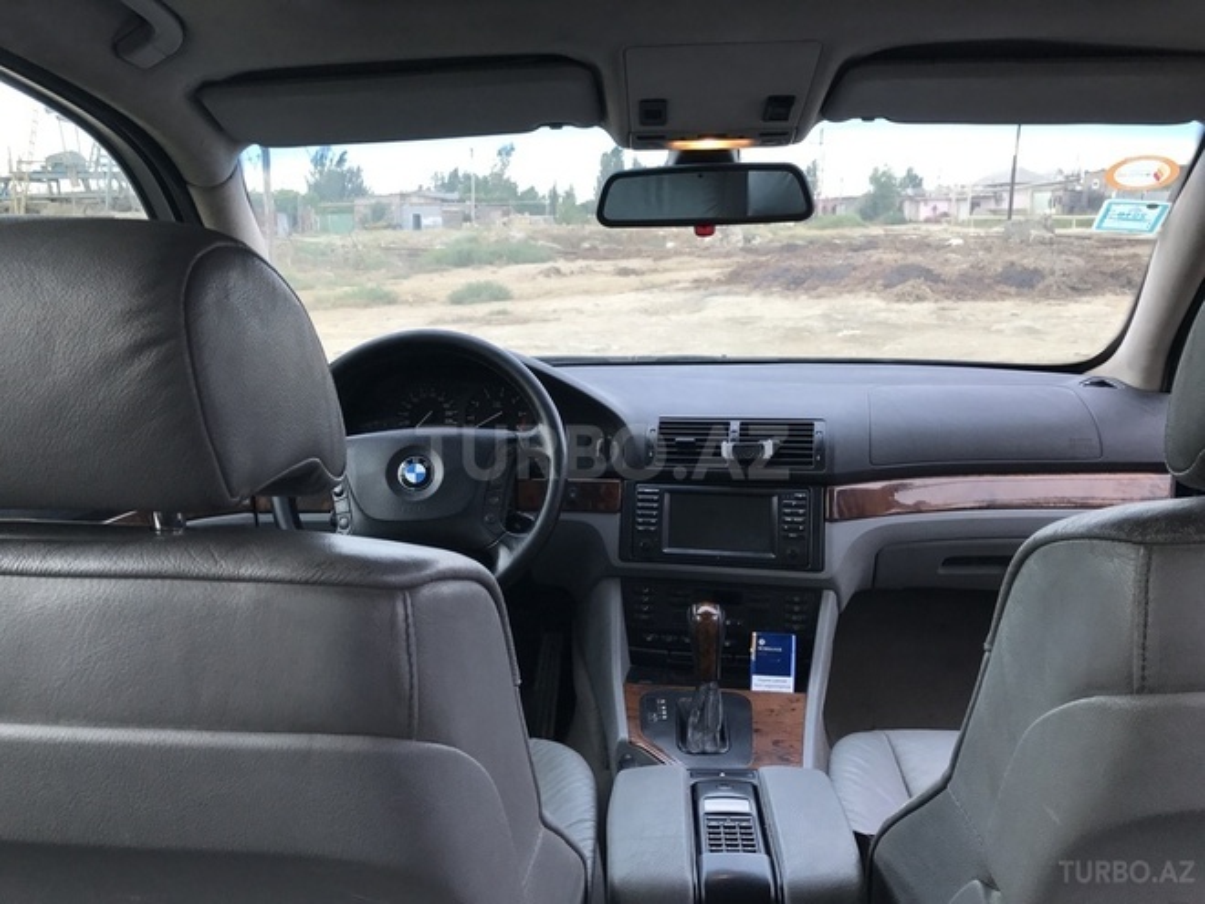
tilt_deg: -11.8
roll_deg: -0.6
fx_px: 975
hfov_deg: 63.4
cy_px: 452
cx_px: 602
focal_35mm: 28
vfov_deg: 49.7
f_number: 1.8
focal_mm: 3.99
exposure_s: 1/100
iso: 40
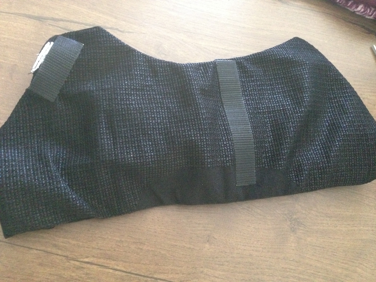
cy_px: 141
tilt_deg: -70.1
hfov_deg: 55.4
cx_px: 188
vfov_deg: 42.9
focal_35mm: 33
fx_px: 358
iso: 640
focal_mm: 4.12
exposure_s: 1/15
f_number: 2.4
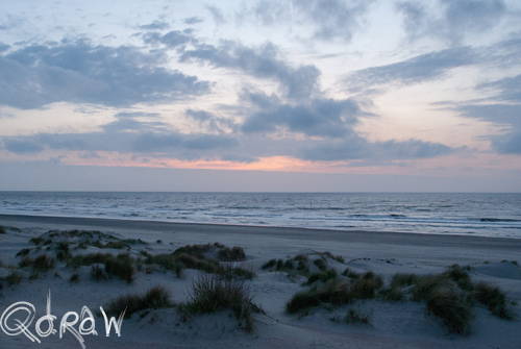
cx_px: 260
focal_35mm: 33
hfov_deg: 57.2
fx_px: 478
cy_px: 174
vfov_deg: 40.1
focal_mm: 22
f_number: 5.6
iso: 800
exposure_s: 1/160
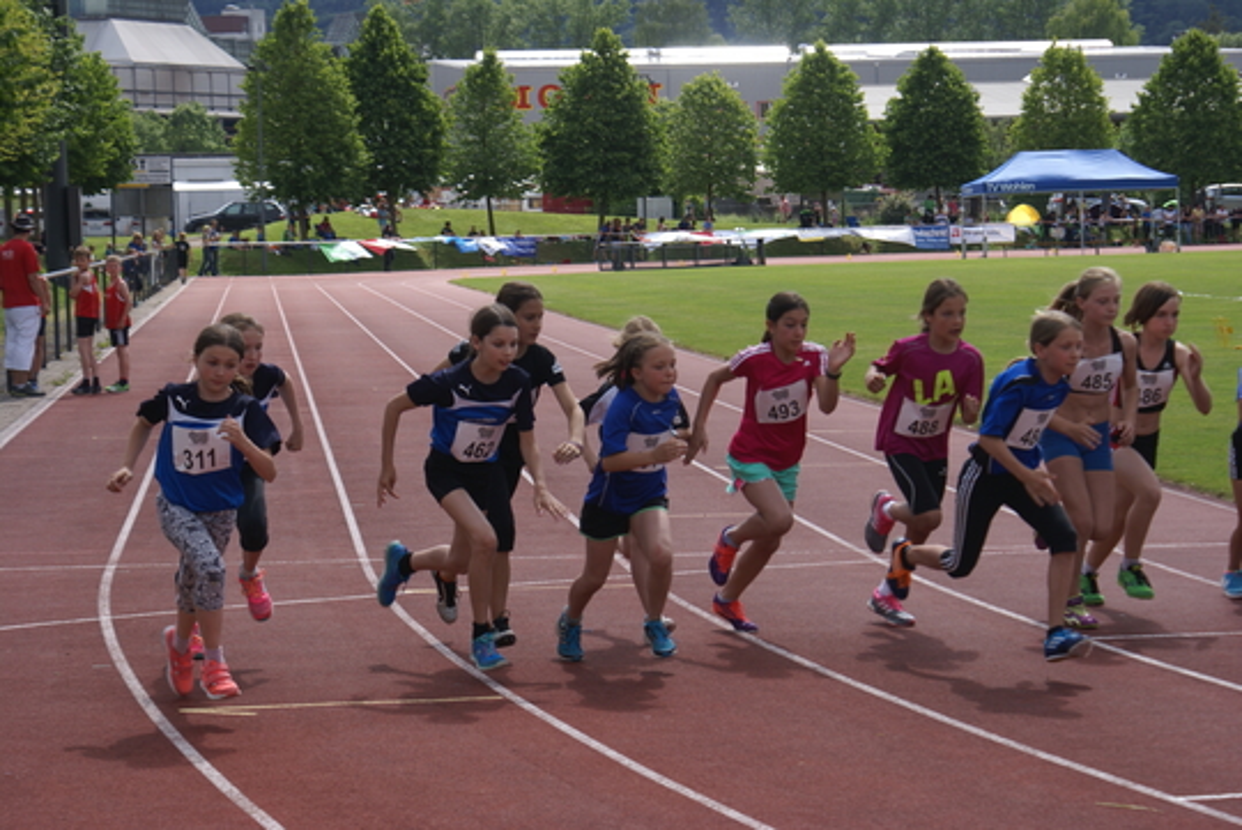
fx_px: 3625
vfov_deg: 13.1
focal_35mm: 105
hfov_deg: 19.4
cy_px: 415
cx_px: 621
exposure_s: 1/320
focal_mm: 70
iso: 100
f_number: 6.3
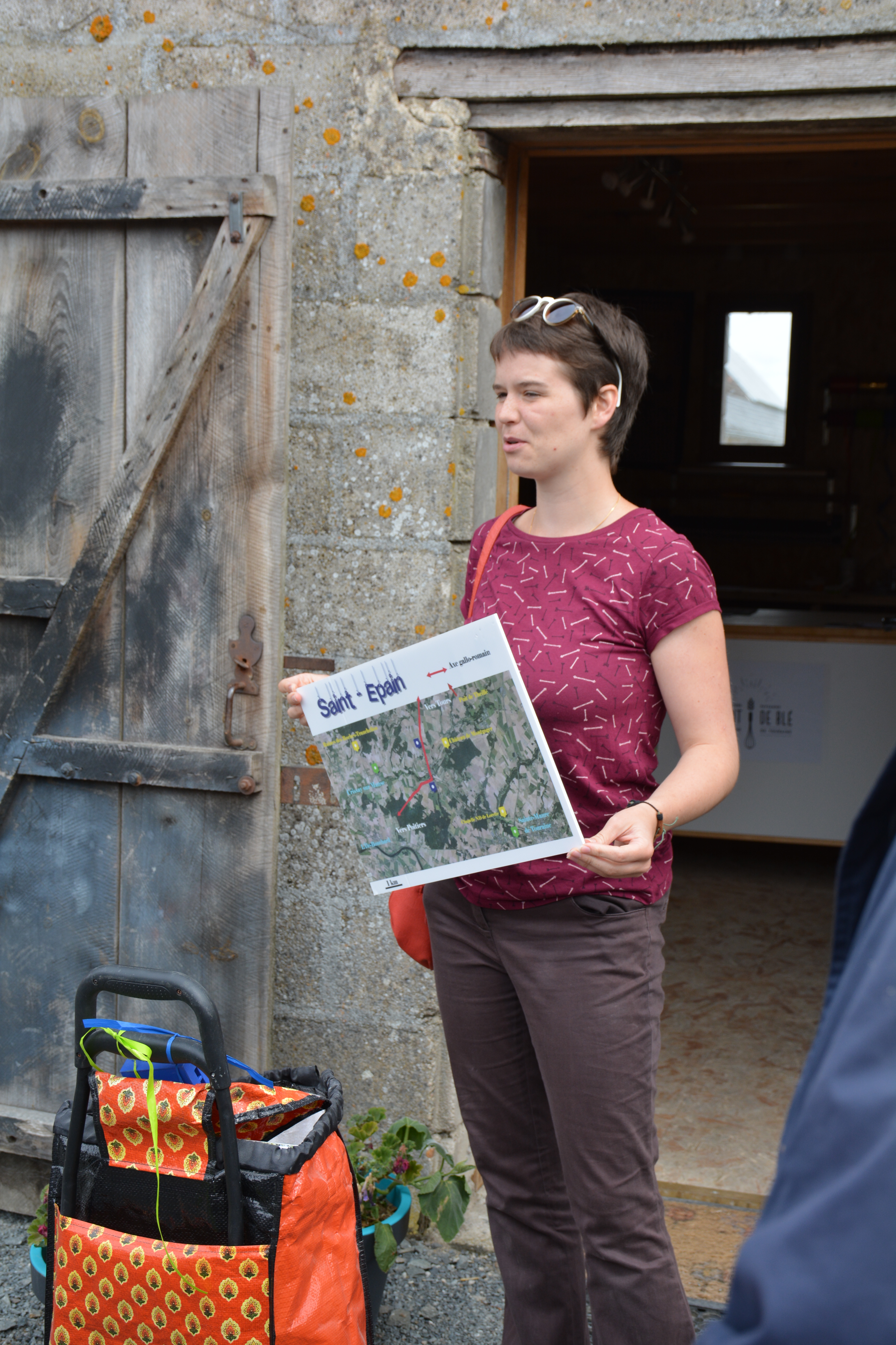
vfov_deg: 35.1
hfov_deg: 23.8
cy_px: 672
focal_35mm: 57
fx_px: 2128
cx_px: 448
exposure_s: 1/200
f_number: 7.1
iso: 200
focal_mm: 38
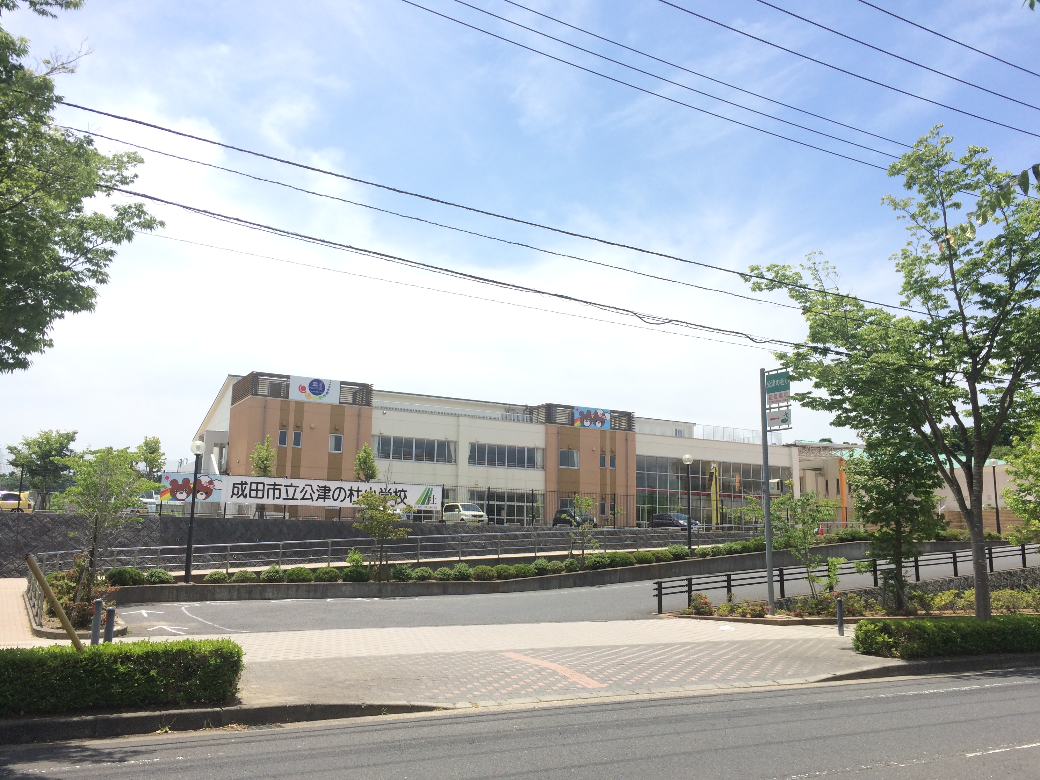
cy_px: 390
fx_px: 871
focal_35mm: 29
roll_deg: -2.6
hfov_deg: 61.7
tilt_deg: +9.7
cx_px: 520
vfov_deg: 48.2
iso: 32
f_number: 2.2
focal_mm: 4.15
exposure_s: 1/1580
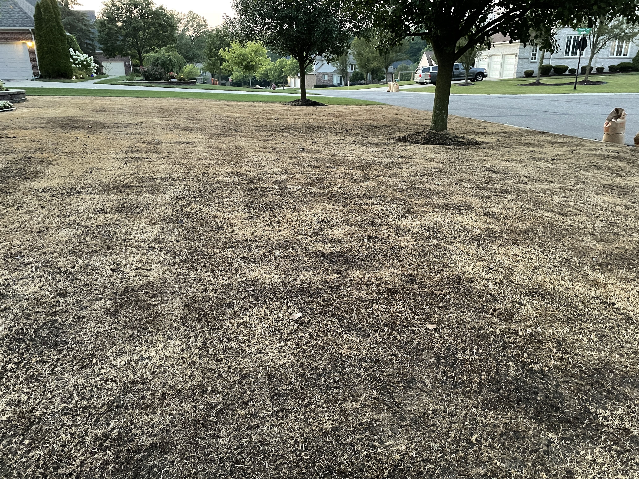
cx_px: 320
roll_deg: +0.7
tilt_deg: -20.0
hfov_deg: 67.3
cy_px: 240
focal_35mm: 26
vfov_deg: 53.1
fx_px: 480
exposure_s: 1/30
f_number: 1.6
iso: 800
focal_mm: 4.2
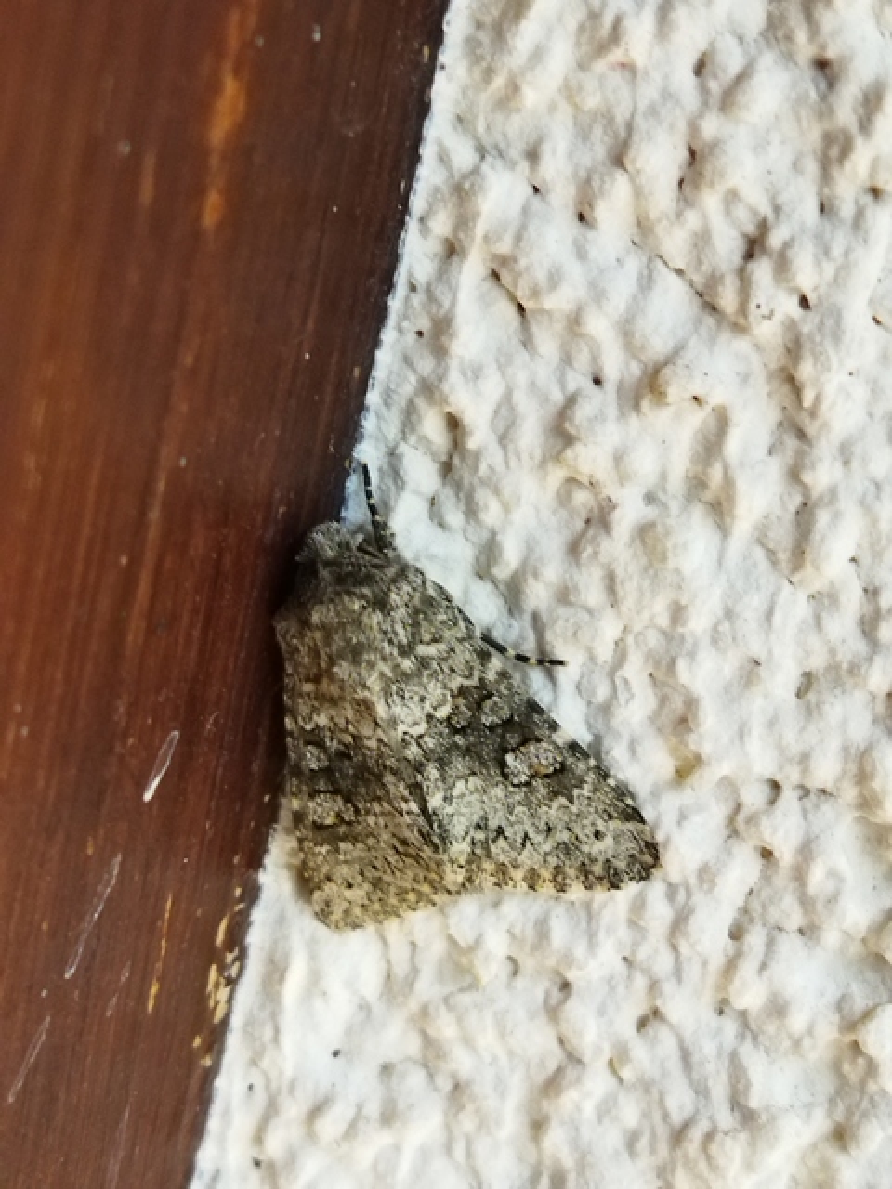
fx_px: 928
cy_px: 594
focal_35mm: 27
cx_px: 446
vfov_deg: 65.3
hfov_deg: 51.4
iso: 99
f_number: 1.79
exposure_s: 1/238
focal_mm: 4.71
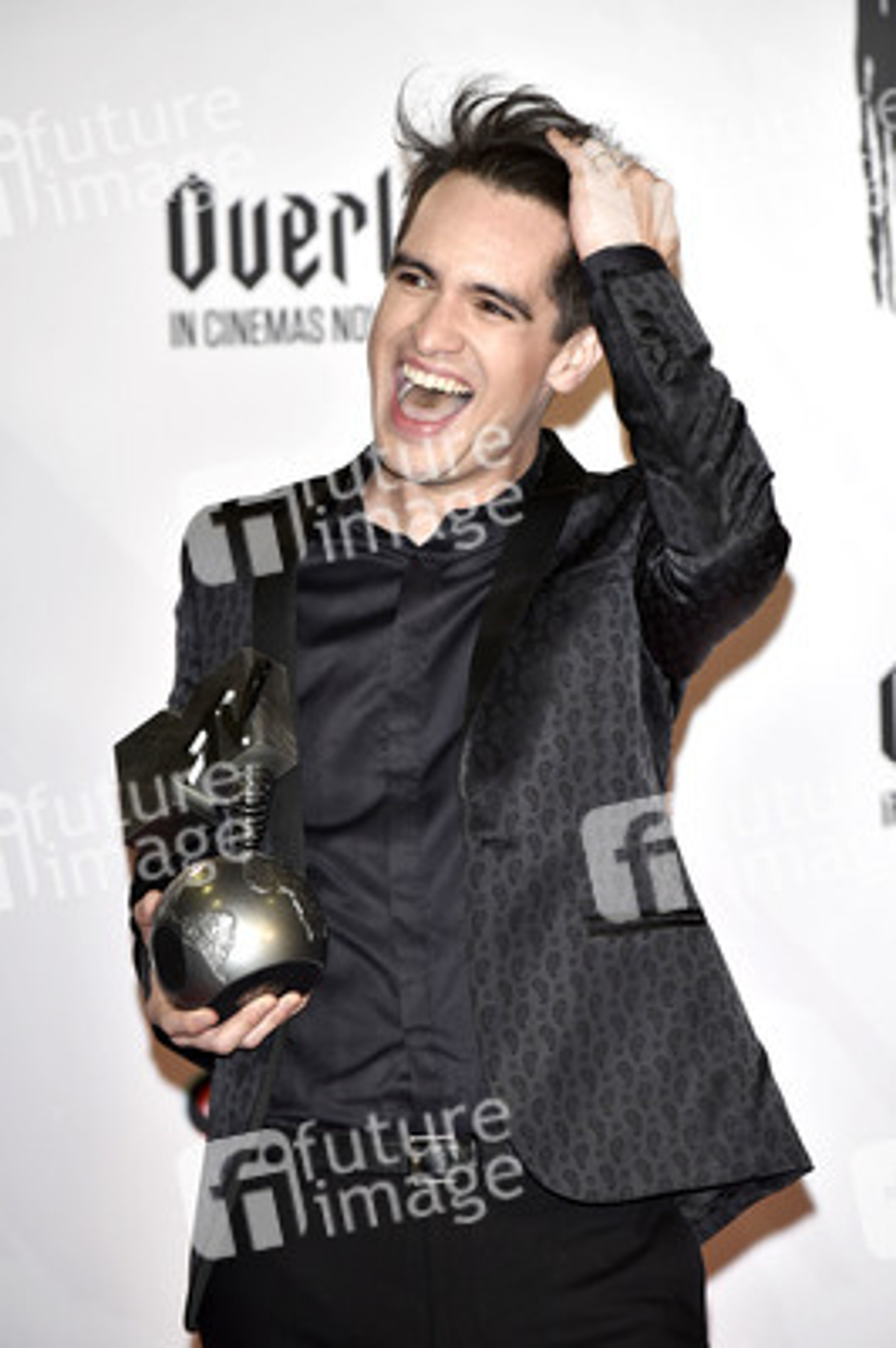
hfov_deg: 6.9
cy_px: 674
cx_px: 448
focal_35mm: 200
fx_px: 7479
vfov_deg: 10.3
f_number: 5
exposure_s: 1/250
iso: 2000
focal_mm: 200
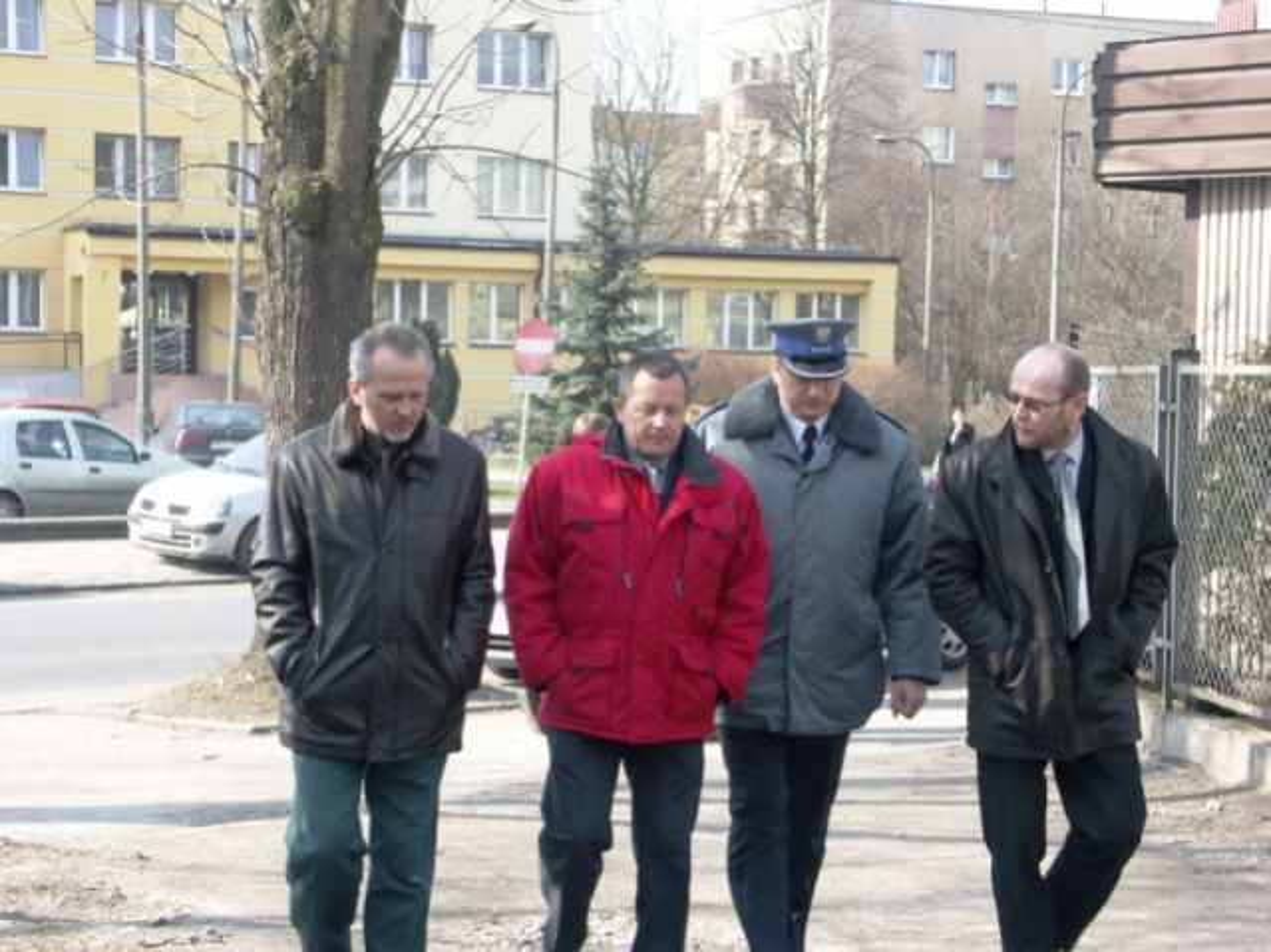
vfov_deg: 18.7
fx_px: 2900
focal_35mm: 79
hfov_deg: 24.7
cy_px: 476
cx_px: 636
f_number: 4
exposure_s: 1/125
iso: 64
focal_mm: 20.33
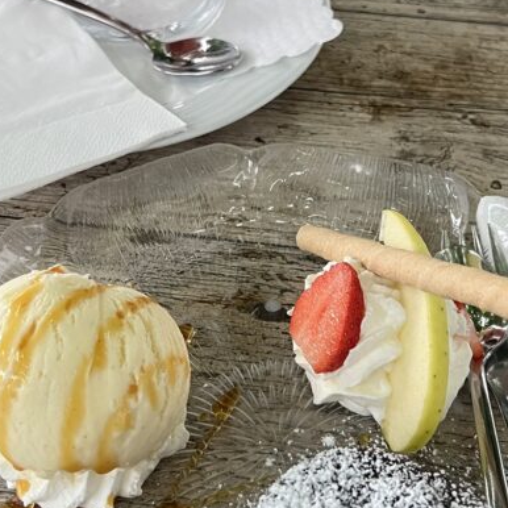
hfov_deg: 28.1
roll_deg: -1.0
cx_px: 297
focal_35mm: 61
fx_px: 1013
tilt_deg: -43.8
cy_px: 175
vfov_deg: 28.0
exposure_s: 1/93
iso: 125
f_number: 1.5
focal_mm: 5.7
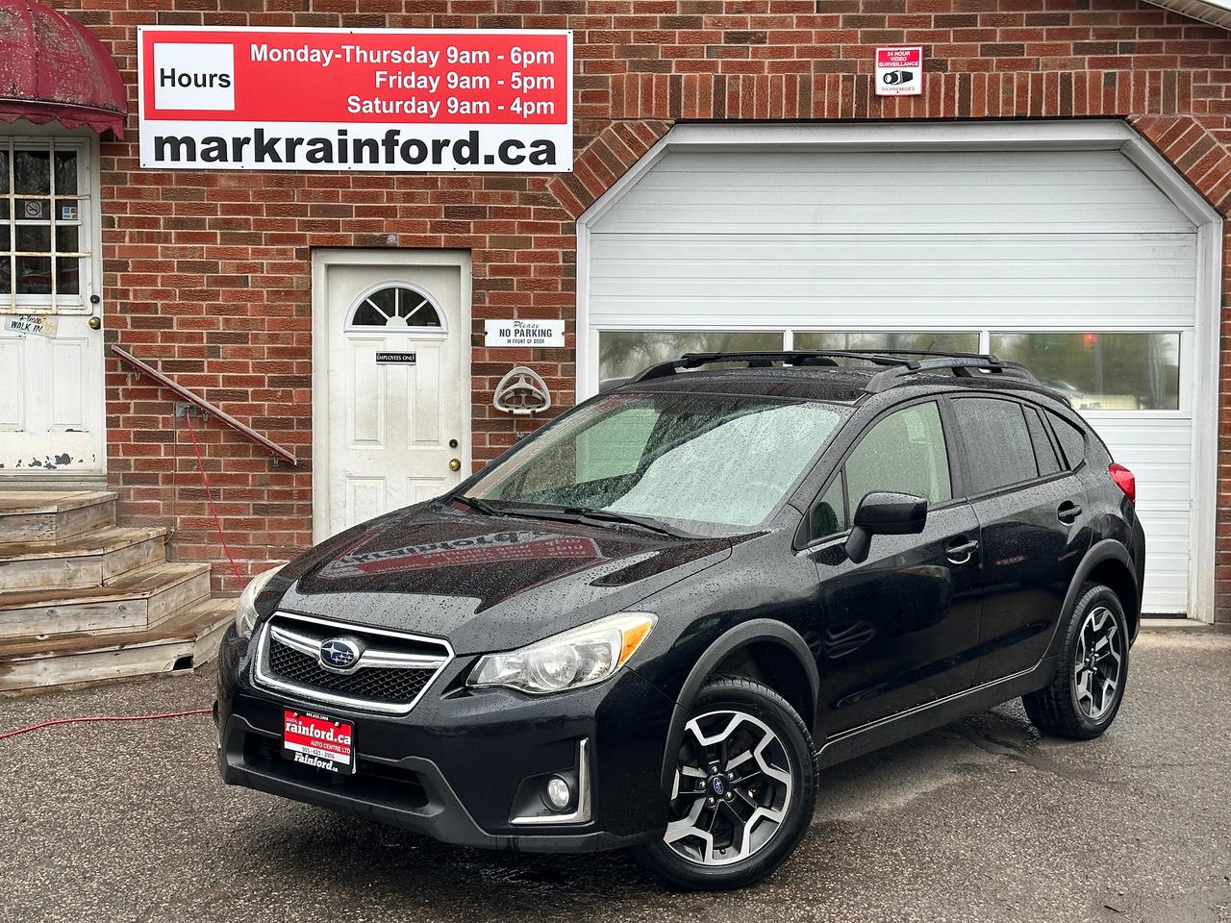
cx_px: 616
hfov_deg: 39.7
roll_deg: +0.0
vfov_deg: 30.3
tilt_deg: -2.6
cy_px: 462
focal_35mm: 48
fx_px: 1707
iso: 50
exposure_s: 1/185
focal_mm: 6.86
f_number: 1.78
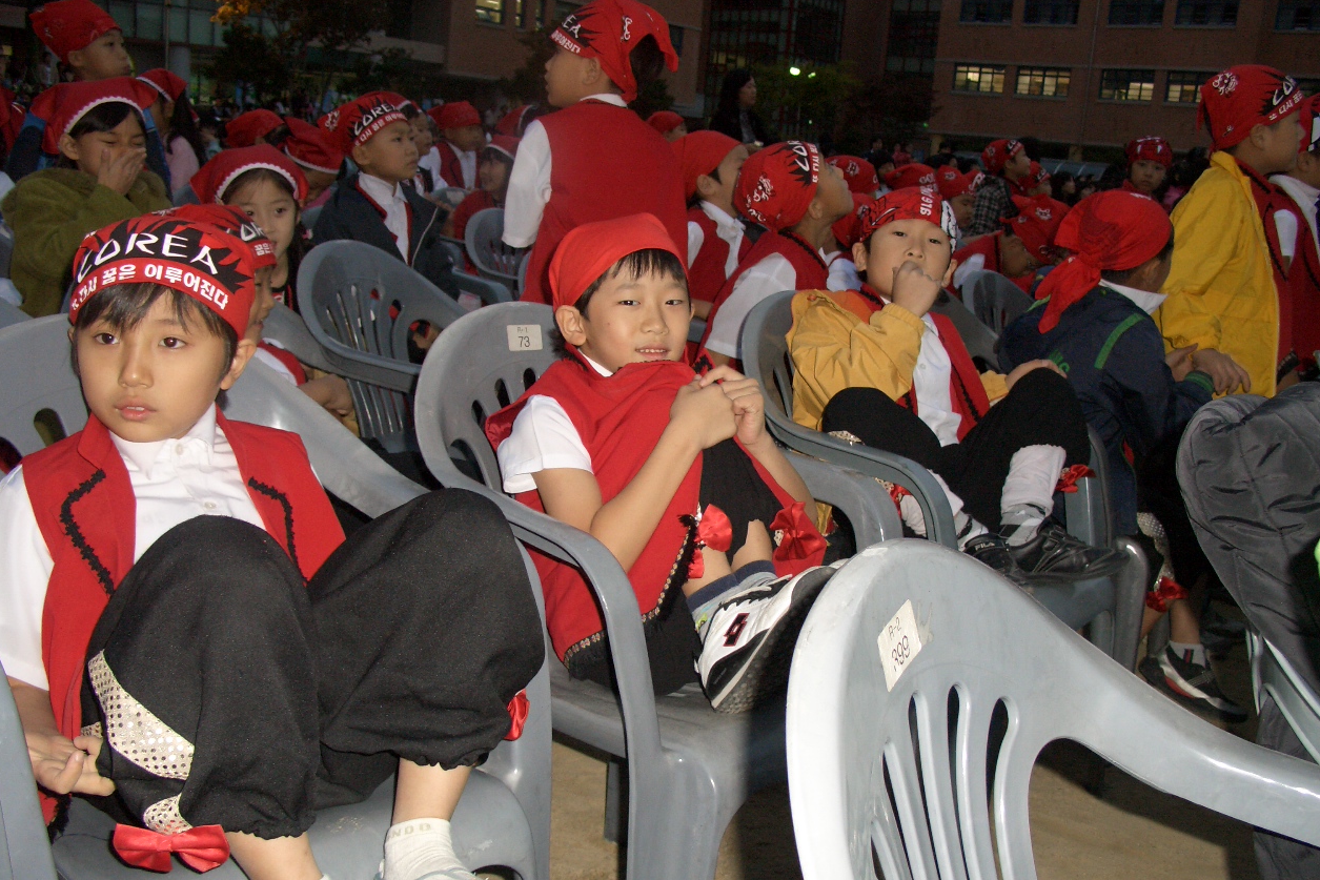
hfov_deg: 54.4
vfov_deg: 37.8
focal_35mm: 35
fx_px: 1283
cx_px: 650
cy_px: 493
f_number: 2.8
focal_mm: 7.1
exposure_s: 1/60
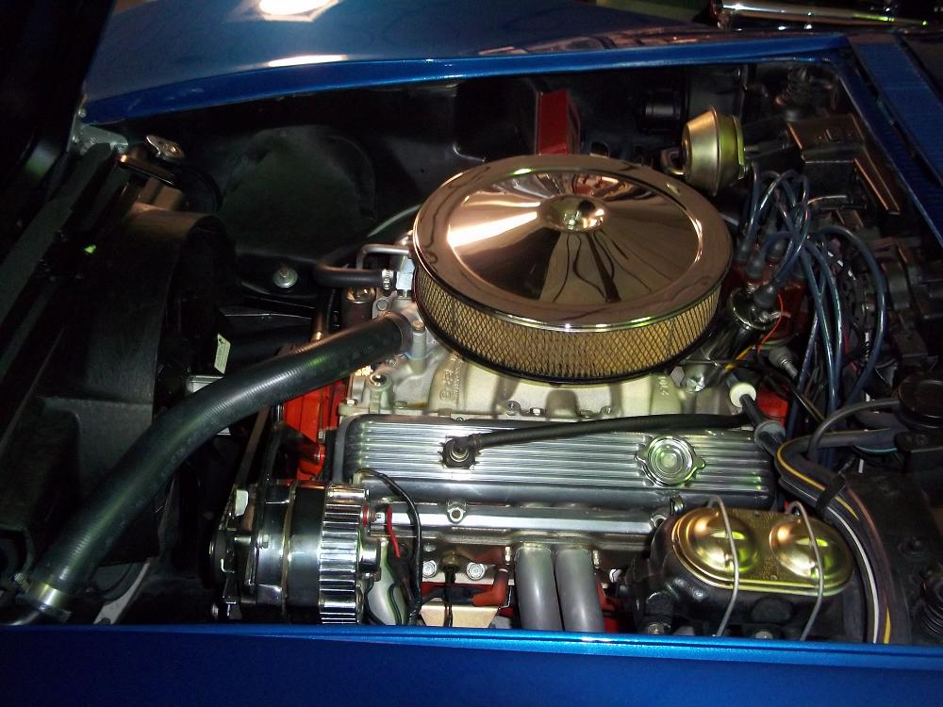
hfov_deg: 51.4
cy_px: 354
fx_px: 981
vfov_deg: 39.7
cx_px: 472
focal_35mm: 36
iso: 320
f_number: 3.1
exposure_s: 1/30
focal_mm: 6.5
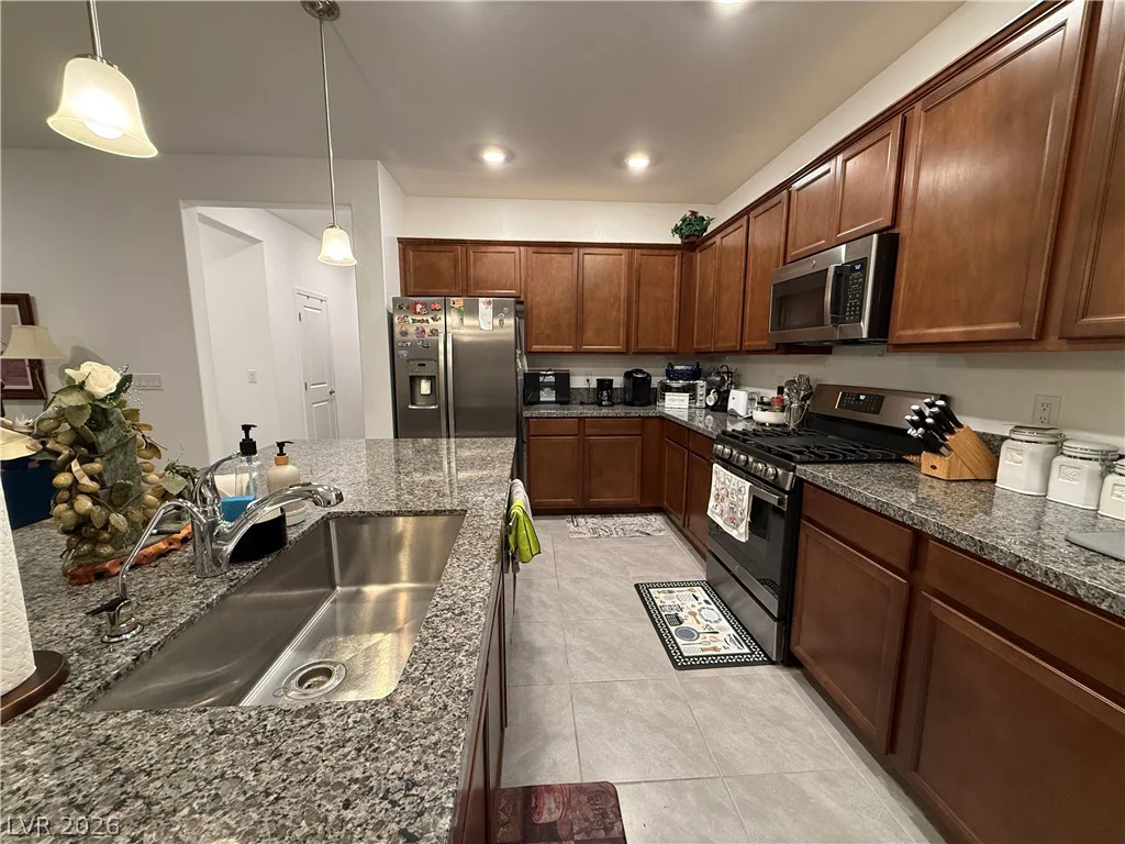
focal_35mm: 14
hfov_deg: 102.1
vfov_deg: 85.7
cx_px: 562
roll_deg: -0.2
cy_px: 422
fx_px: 455
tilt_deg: -8.0
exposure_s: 1/60
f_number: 2.2
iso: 400
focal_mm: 2.22
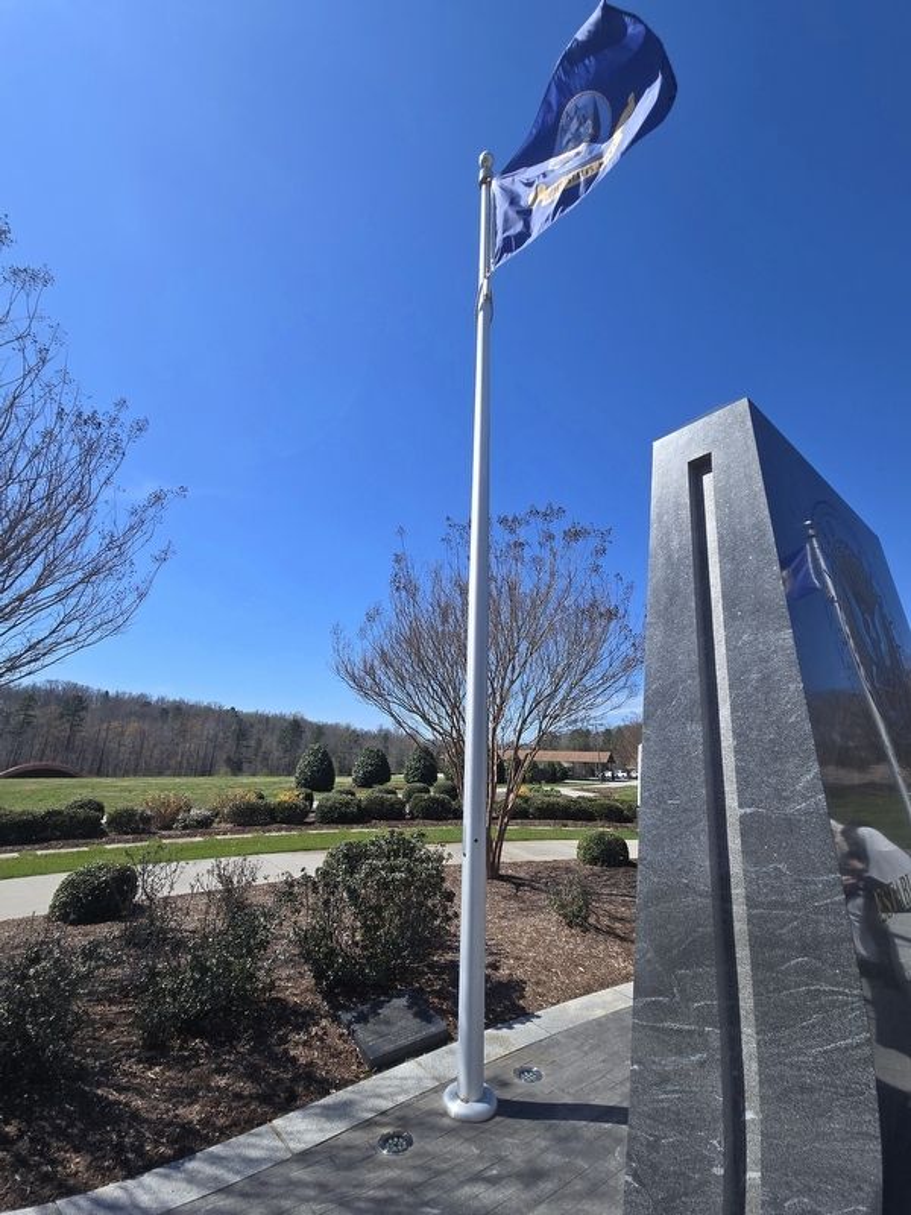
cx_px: 456
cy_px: 608
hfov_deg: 89.9
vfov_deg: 106.2
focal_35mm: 13
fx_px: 456
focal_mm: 2.2
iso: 50
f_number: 2.2
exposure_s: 1/2339
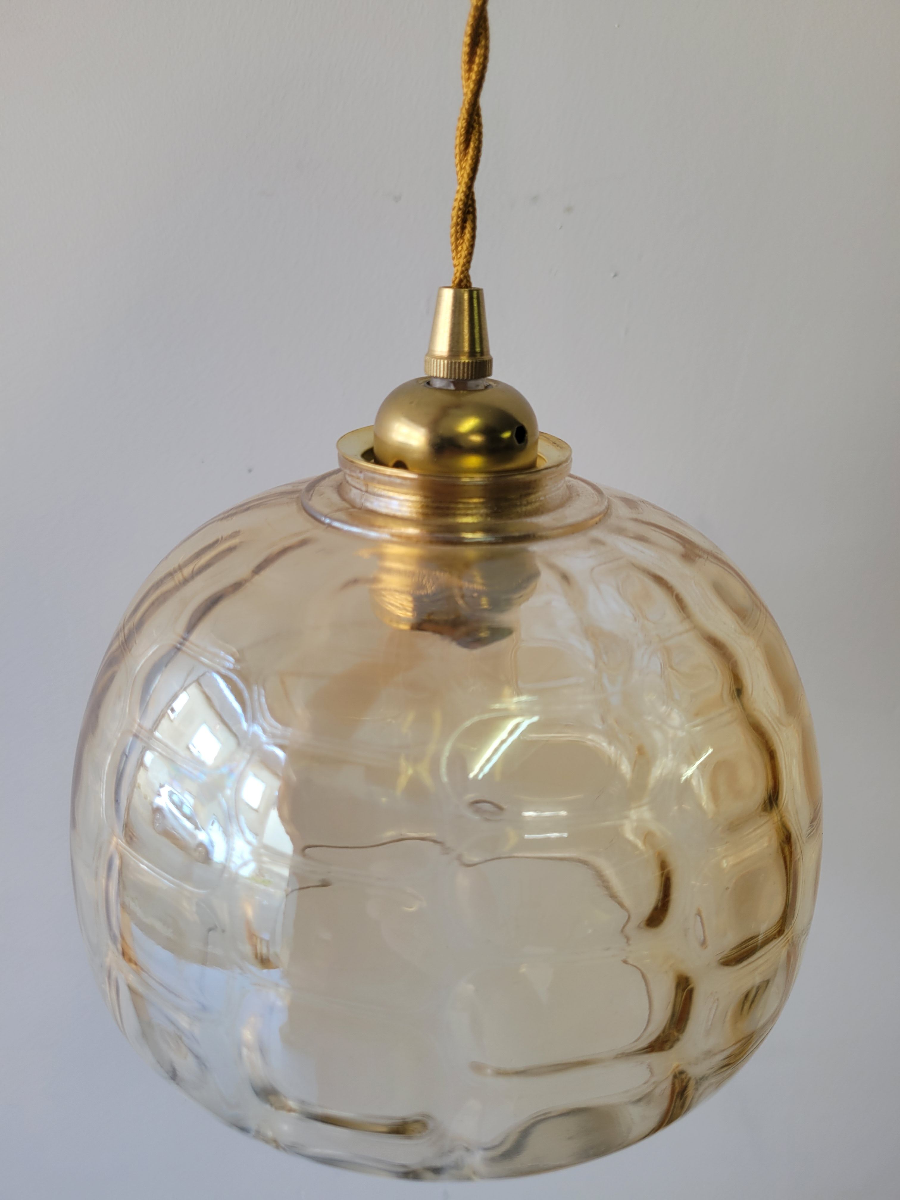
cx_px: 450
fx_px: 901
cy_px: 600
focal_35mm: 26
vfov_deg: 67.3
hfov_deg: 53.1
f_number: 1.8
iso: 40
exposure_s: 1/179
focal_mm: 5.4
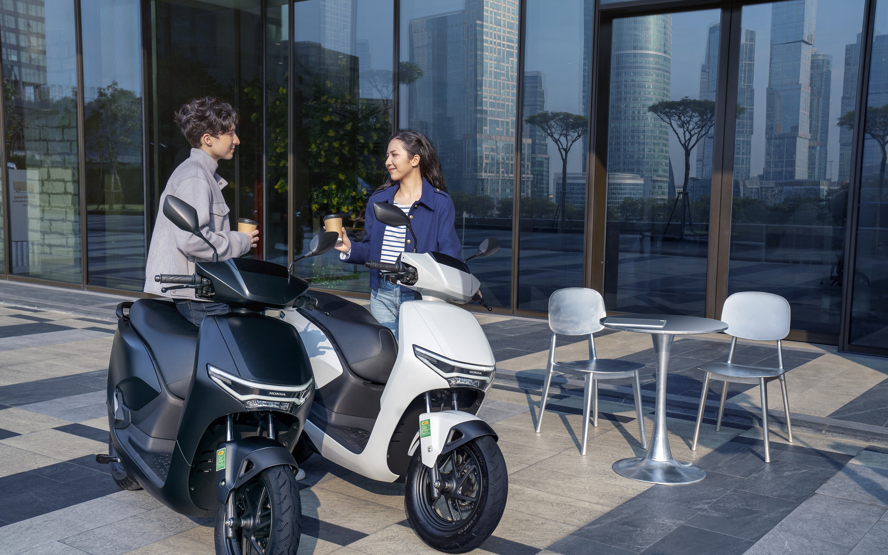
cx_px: 444
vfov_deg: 32.8
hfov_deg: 50.4
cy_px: 285
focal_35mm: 39
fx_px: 944
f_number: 6.3
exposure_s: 1/200
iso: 100
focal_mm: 38
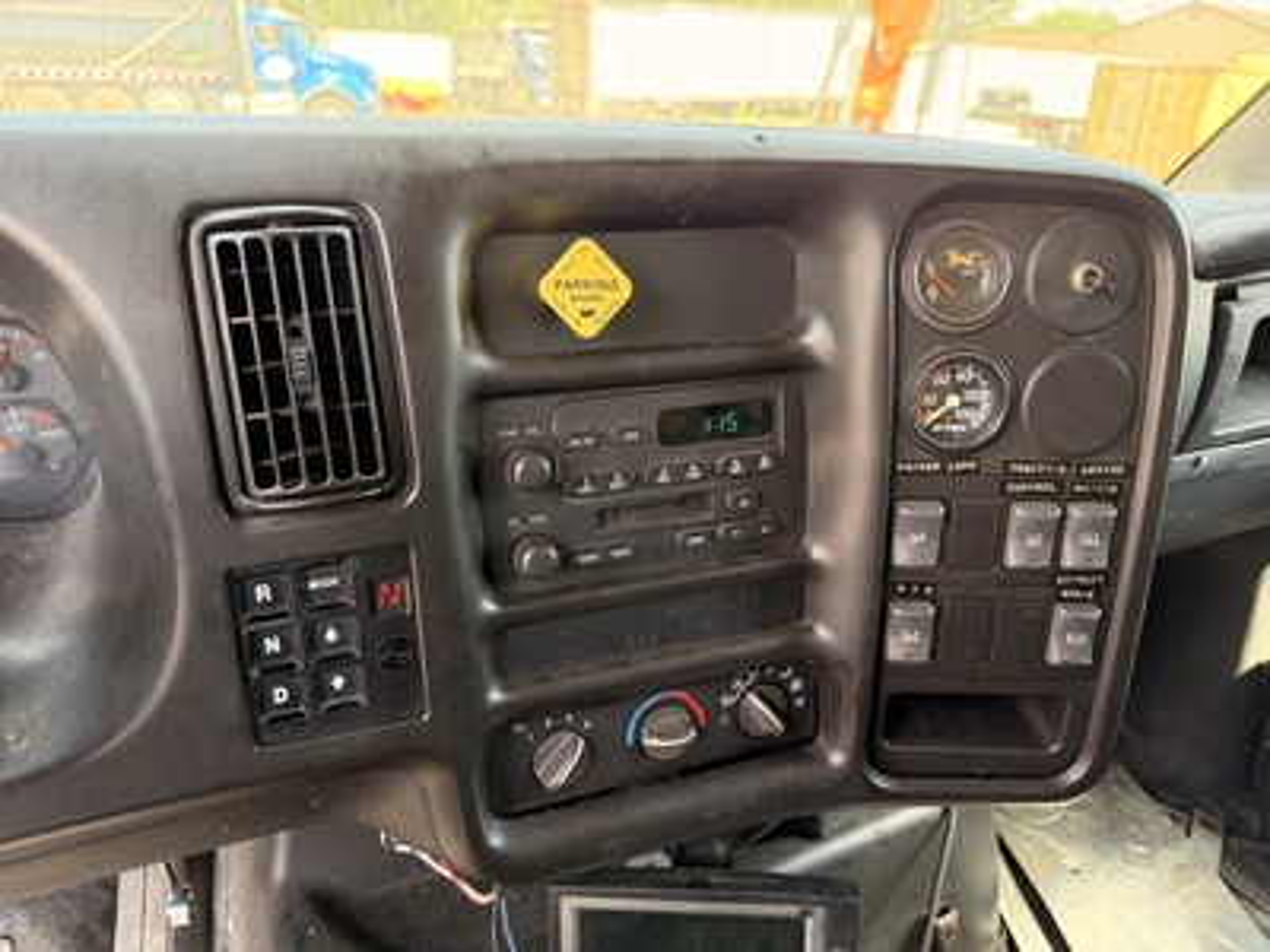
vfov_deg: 56.8
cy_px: 476
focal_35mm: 24
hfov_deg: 71.6
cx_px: 635
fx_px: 881
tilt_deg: -23.4
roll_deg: -2.6
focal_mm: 6.76
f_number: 1.78
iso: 200
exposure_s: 1/102
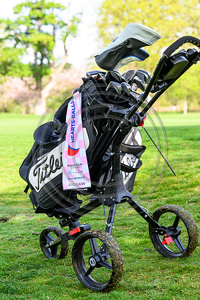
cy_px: 150
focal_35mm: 89
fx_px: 742
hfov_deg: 15.4
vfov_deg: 22.9
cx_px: 100
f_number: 5
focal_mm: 89
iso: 500
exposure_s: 1/400
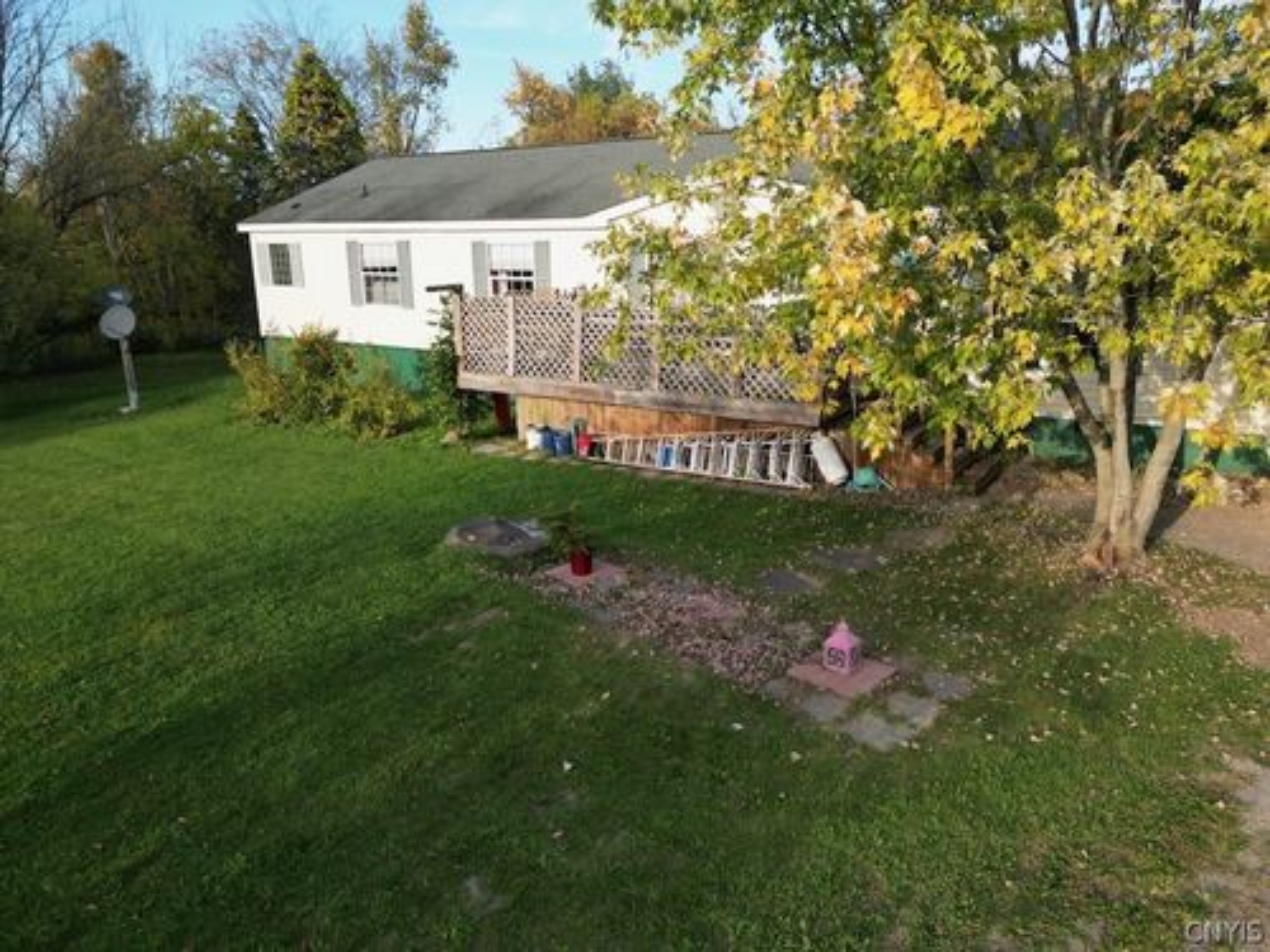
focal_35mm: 24
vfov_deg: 56.8
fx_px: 881
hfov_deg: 71.6
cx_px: 635
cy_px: 476
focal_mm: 6.72
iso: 120
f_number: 1.7
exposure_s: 1/800
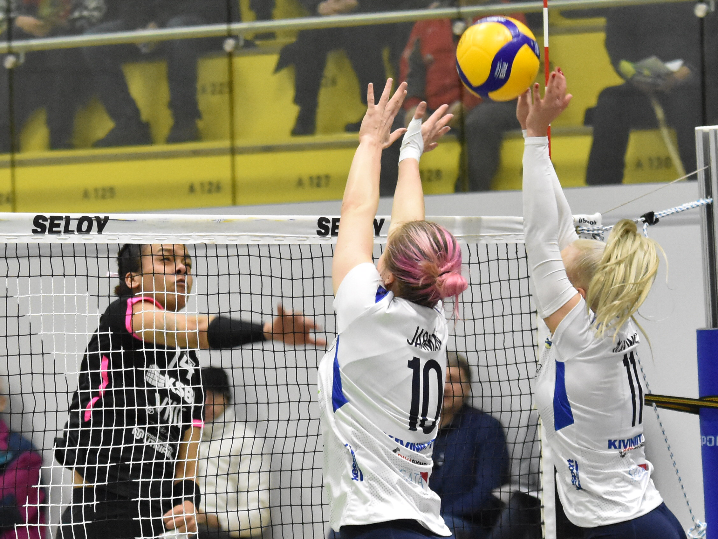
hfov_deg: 10.8
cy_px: 270
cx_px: 402
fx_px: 3796
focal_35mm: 183
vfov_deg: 8.1
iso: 5000
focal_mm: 112
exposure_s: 1/640
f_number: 4
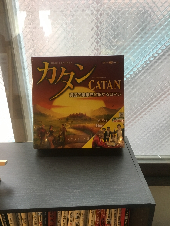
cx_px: 85
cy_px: 113
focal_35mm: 29
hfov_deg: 48.2
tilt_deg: -23.5
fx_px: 190
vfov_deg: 61.7
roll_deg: +0.8
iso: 125
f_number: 2.2
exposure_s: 1/30
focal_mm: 4.15
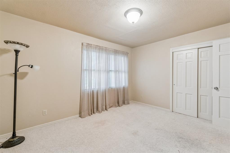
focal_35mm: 15
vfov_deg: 77.3
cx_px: 115
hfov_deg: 100.4
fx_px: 96
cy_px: 76
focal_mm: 10
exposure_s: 1/15
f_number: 7.1
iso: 200
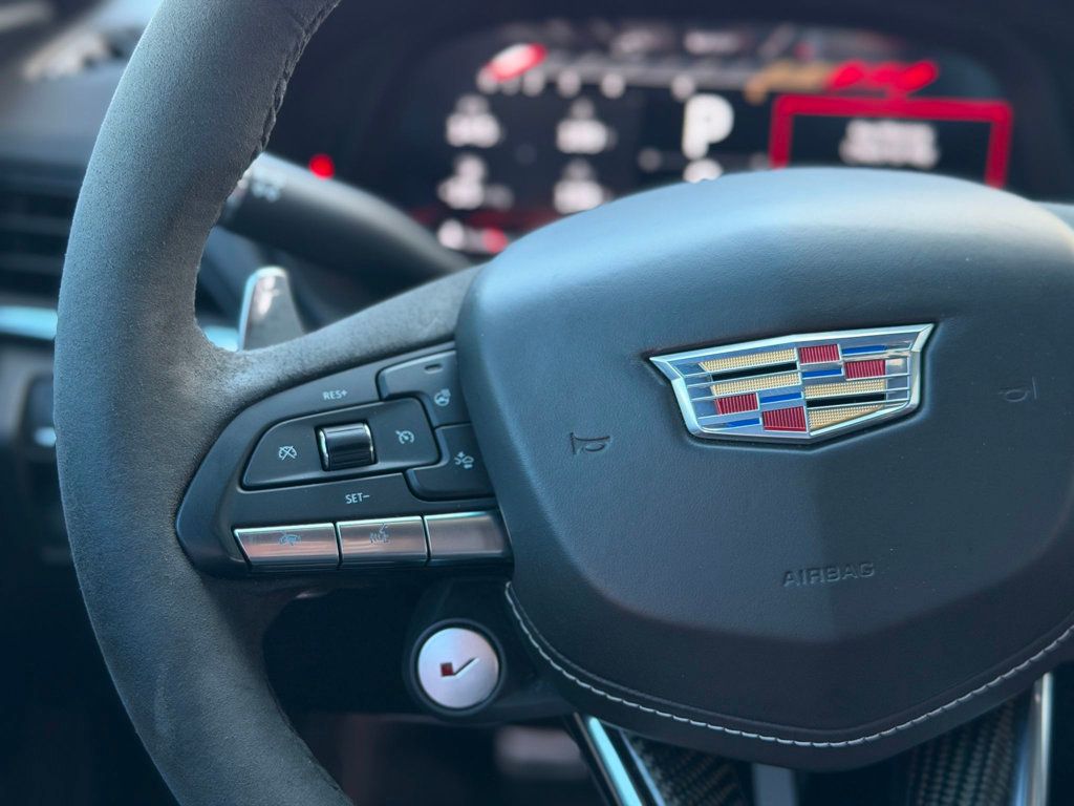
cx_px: 537
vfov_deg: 30.3
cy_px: 403
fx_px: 1489
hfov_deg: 39.7
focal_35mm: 48
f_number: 1.78
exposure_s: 1/75
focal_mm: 6.76
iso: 100
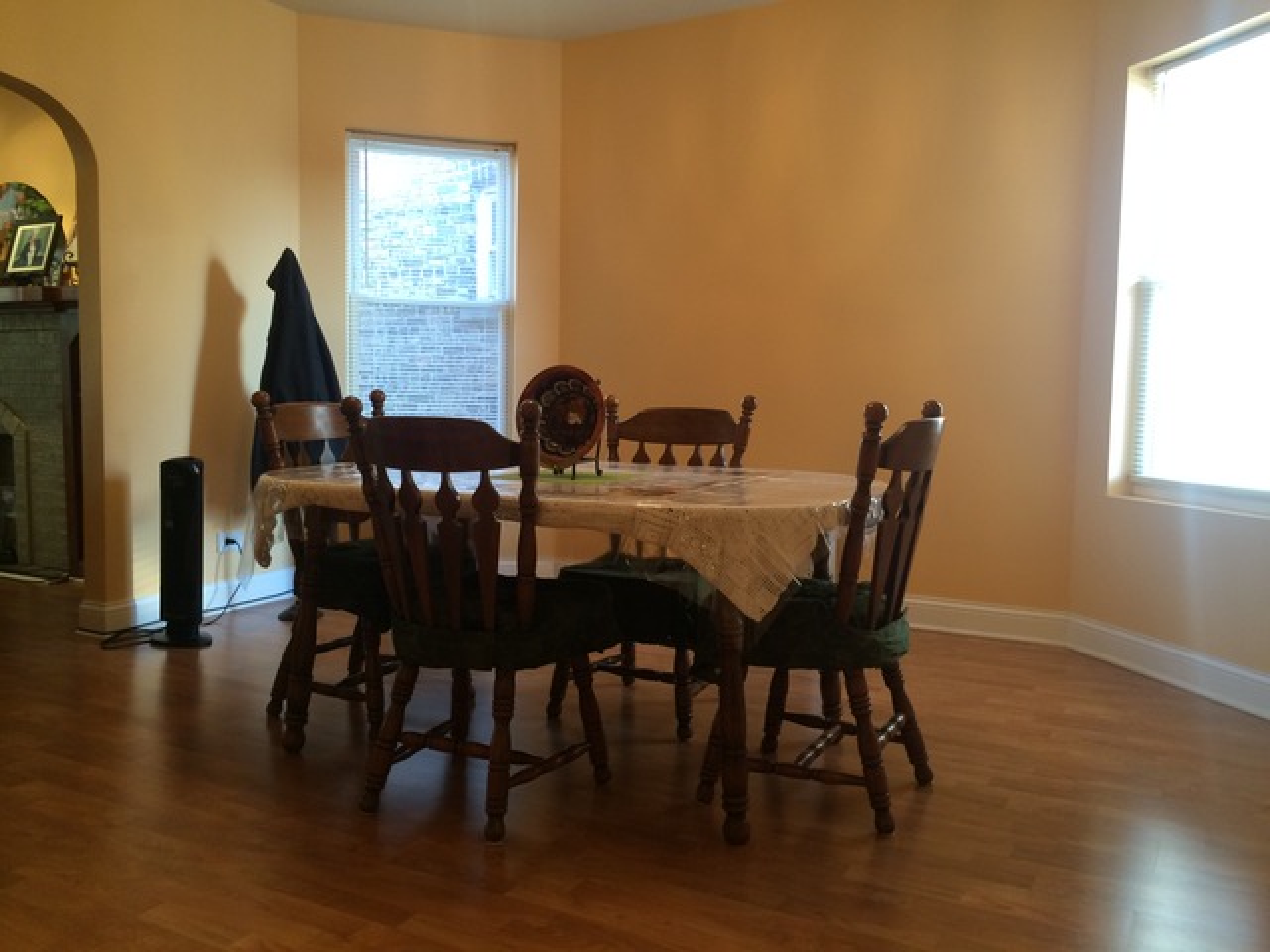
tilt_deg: -4.5
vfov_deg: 48.2
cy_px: 476
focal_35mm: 29
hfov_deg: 61.7
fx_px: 1064
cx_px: 635
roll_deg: +0.6
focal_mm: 4.15
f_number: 2.2
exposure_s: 1/30
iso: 100
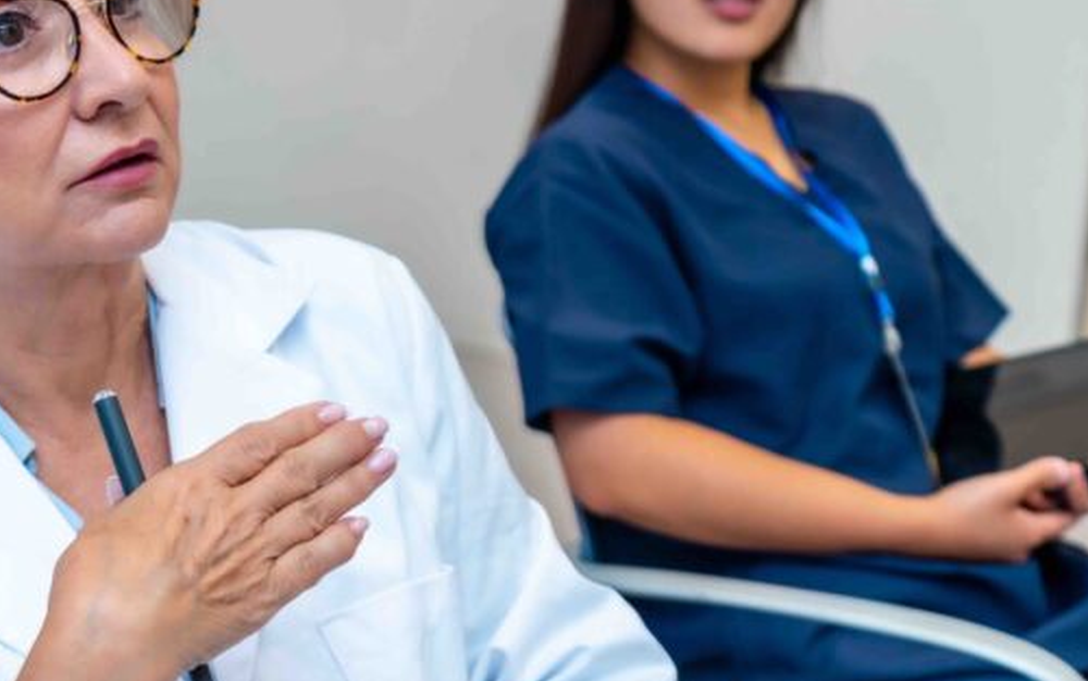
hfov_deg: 26.8
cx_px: 17
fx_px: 2166
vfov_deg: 17.9
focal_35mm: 73
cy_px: 360
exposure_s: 1/160
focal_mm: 35
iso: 320
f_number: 2.8
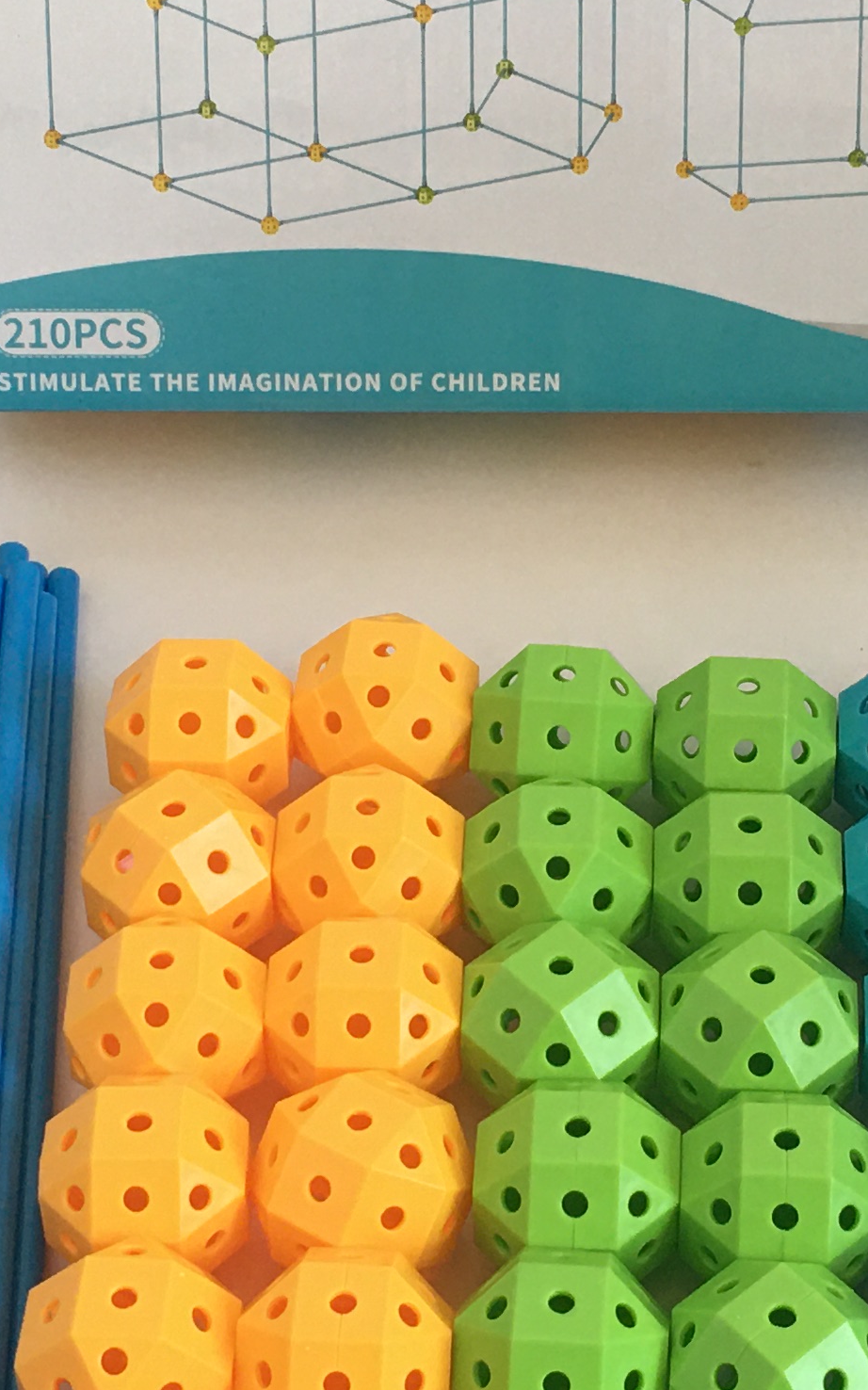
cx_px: 524
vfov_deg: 24.6
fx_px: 3181
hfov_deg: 15.5
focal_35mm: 84
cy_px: 752
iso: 40
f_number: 2.2
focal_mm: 4.15
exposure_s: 1/17
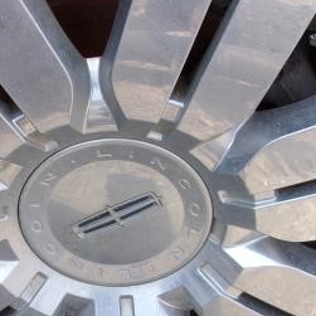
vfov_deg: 22.6
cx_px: 92
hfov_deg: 22.6
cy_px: 215
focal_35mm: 76
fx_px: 785
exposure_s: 1/400
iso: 80
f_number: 3
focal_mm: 4.9
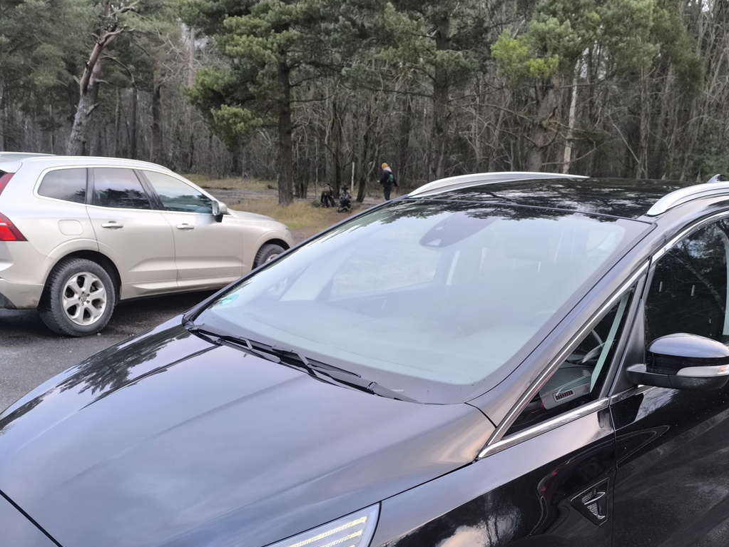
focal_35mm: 36
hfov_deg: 51.0
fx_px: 758
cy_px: 392
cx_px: 433
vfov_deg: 38.9
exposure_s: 1/100
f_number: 1.65
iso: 400
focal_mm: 6.14
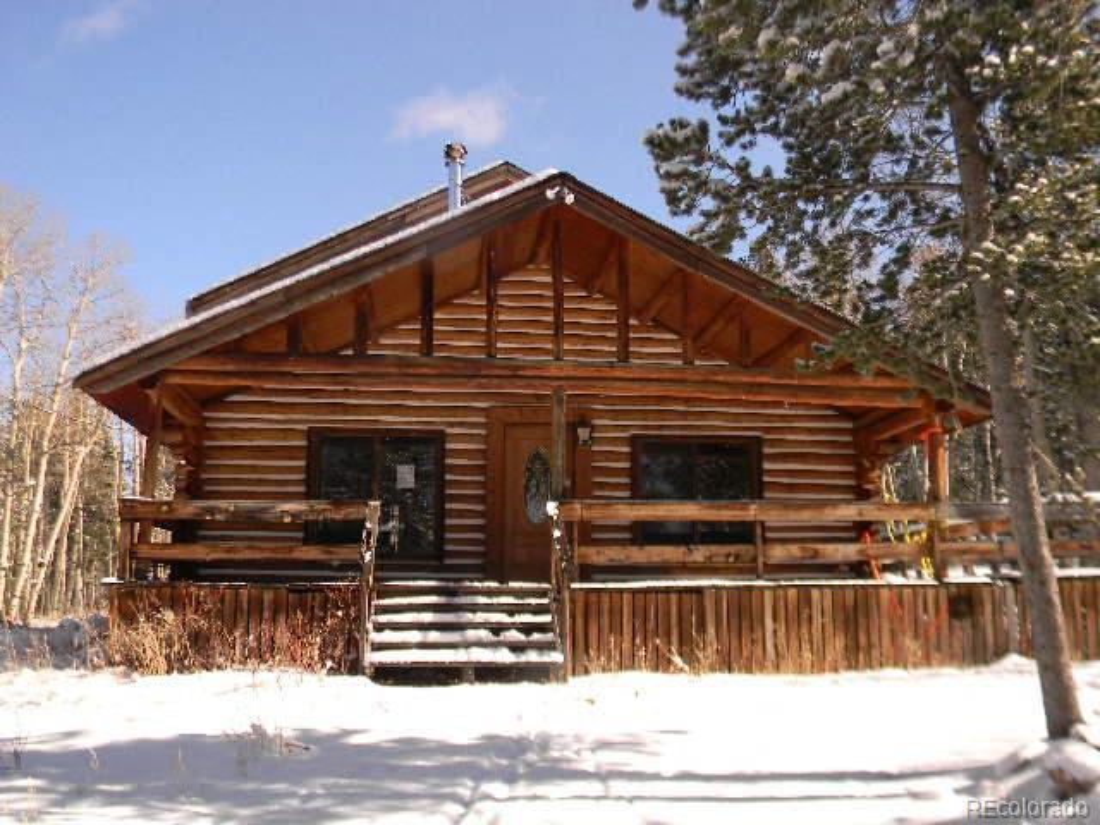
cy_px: 412
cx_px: 550
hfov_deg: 51.4
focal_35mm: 36
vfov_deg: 39.7
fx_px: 1144
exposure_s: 1/460
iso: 80
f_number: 3.7
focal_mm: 6.4
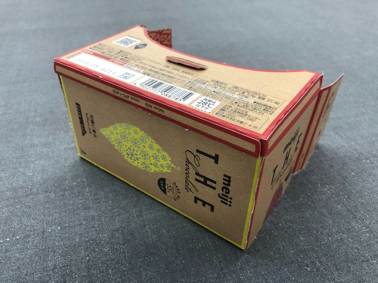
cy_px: 142
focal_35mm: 28
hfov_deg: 63.4
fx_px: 306
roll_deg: +0.6
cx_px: 189
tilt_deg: -36.9
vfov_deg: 49.7
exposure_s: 1/33
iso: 32
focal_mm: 4
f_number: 1.8
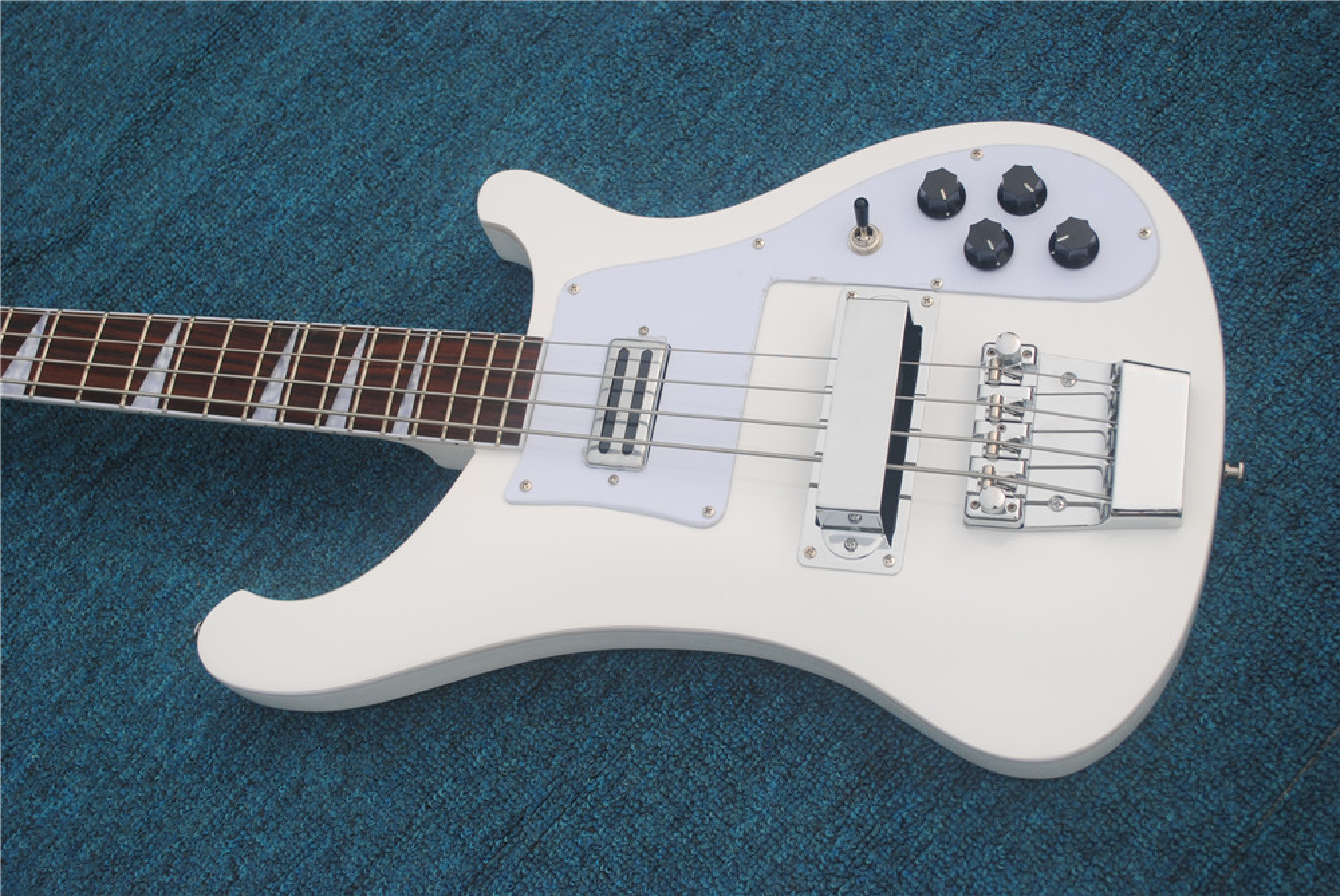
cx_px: 670
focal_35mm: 52
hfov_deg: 37.8
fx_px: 1956
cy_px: 448
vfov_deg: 25.8
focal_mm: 35
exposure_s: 1/500
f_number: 6.3
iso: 100
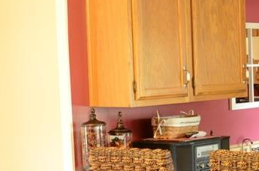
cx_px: 355
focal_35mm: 107
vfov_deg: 12.7
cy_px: 126
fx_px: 768
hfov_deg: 17.7
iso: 1600
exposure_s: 1/15
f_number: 5
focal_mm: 24
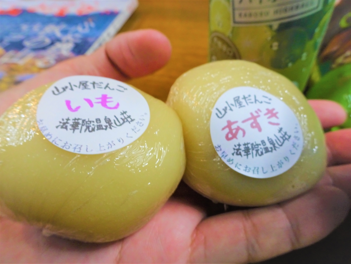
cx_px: 176
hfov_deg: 71.6
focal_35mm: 24
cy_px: 132
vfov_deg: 56.8
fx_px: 243
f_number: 3.5
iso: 320
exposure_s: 1/30
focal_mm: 4.1
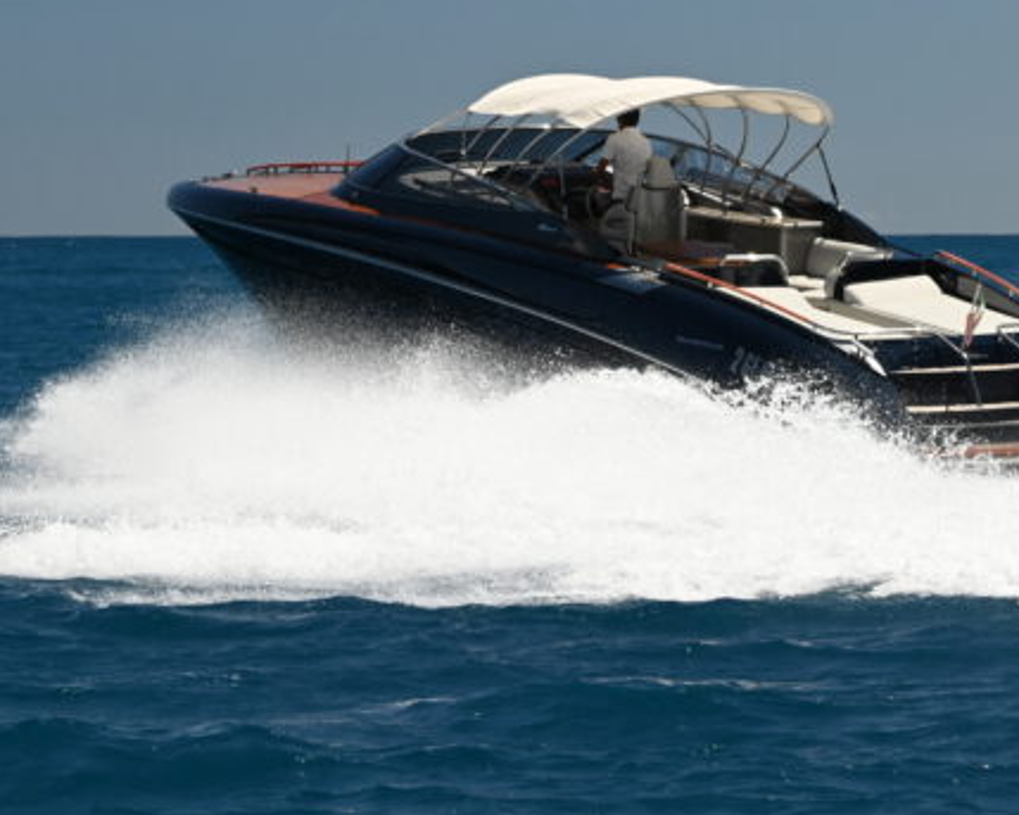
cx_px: 570
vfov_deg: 9.2
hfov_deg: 11.5
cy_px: 127
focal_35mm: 168
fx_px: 5065
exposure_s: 1/800
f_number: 8
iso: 640
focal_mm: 75
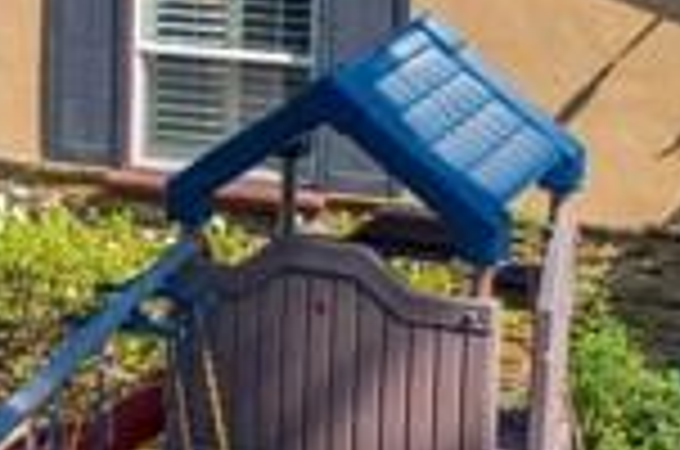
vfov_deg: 11.4
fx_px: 2243
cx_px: -311
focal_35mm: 119
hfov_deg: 15.9
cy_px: 50
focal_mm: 10.26
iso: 100
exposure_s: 1/2000
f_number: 2.8
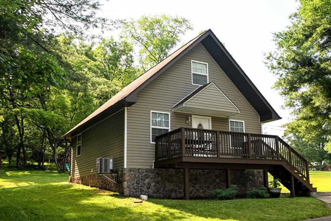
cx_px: 184
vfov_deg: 34.2
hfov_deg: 49.5
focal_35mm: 39
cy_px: 124
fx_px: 358
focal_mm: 22
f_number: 5.6
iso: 100
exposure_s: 1/125
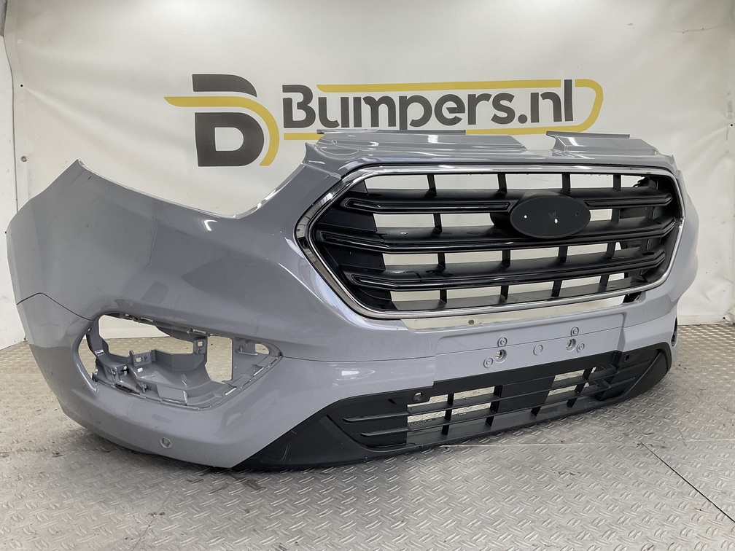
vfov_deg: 48.2
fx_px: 616
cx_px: 368
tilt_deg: -8.1
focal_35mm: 29
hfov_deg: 61.7
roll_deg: +1.1
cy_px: 276
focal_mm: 3
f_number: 1.8
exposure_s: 1/100
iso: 20
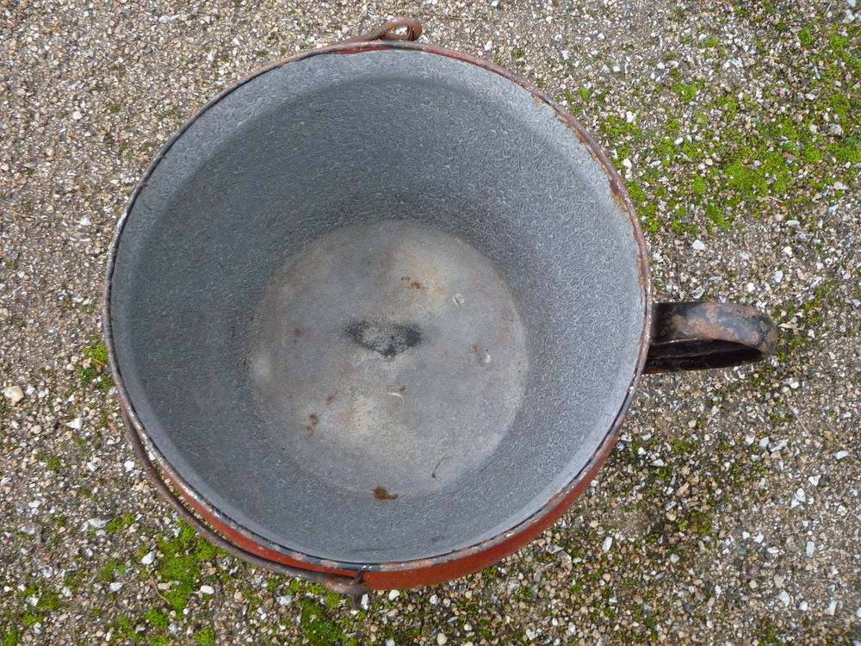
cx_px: 430
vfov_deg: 46.8
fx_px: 746
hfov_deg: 60.0
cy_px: 323
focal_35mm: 30
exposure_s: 1/30
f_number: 3.3
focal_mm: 5.2
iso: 125
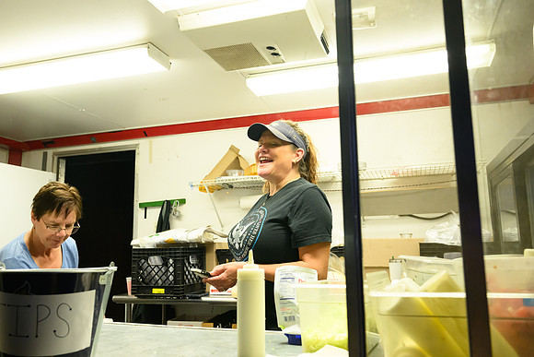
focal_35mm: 31
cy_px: 178
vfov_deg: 42.3
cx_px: 267
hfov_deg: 60.3
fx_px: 460
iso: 7200
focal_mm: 31
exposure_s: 1/200
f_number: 5.6
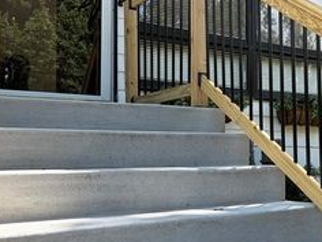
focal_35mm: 55
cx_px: 282
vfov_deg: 26.6
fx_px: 512
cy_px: 125
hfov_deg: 33.3
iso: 50
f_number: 1.6
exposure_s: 1/694
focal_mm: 5.96
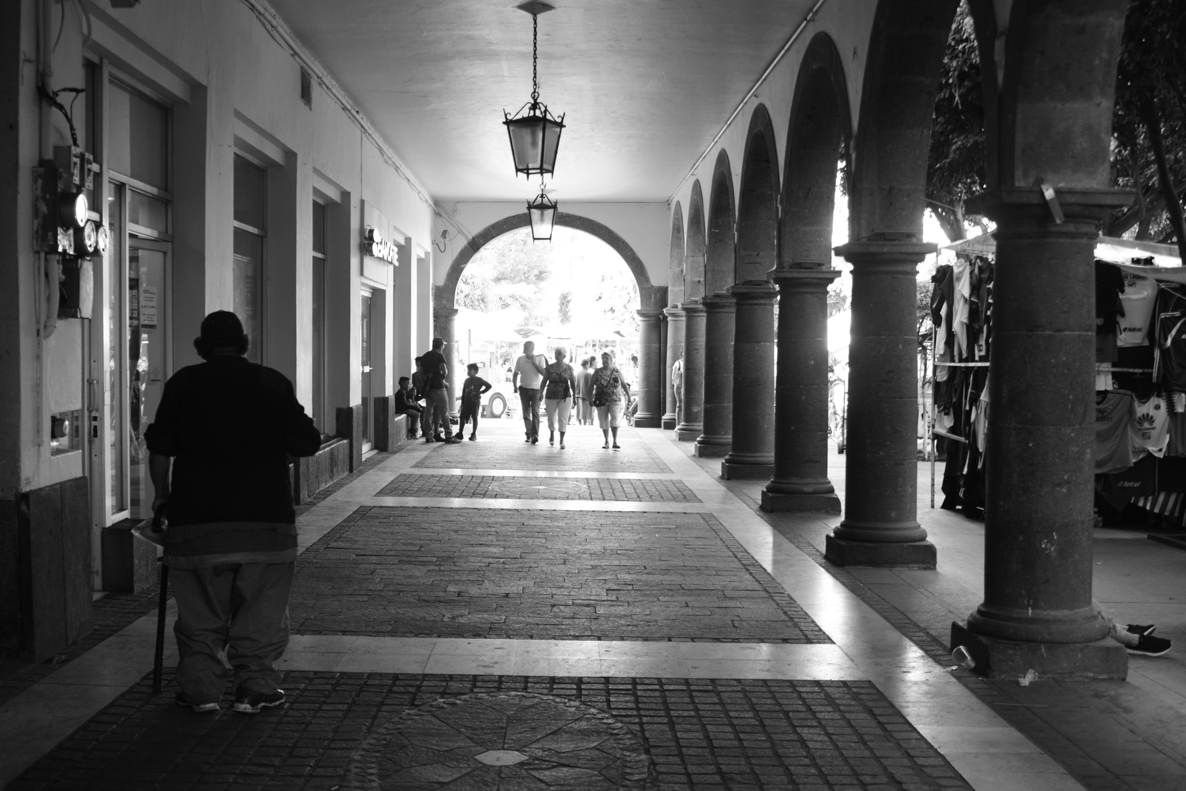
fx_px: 1383
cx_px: 593
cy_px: 396
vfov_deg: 31.9
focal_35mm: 42
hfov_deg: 46.4
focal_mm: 28
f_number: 2.8
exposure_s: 1/60
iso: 400
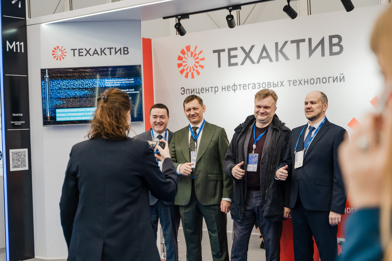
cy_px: 130
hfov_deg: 36.9
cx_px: 196
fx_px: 588
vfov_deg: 25.0
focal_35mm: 54
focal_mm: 54
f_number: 3.2
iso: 1600
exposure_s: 1/500
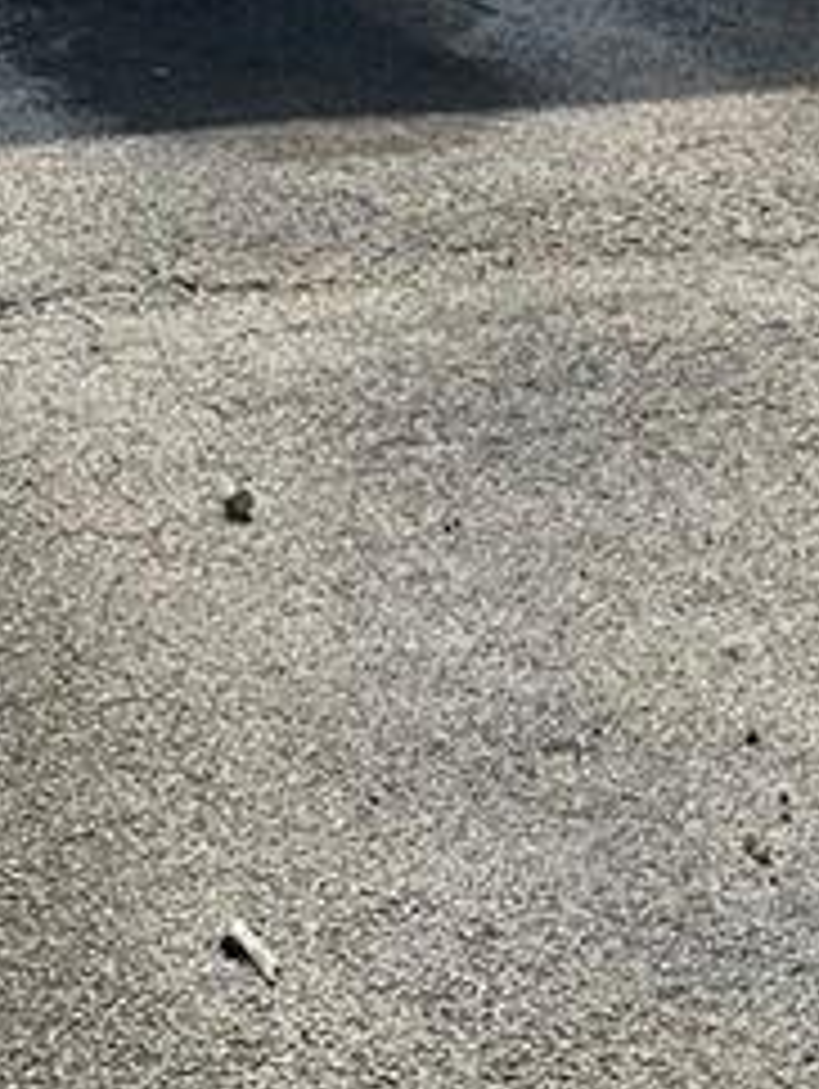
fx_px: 3747
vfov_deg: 15.0
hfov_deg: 12.4
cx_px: 220
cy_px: -657
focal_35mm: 119
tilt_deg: -5.1
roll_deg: -1.9
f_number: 1.78
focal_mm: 6.86
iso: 80
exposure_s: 1/7576
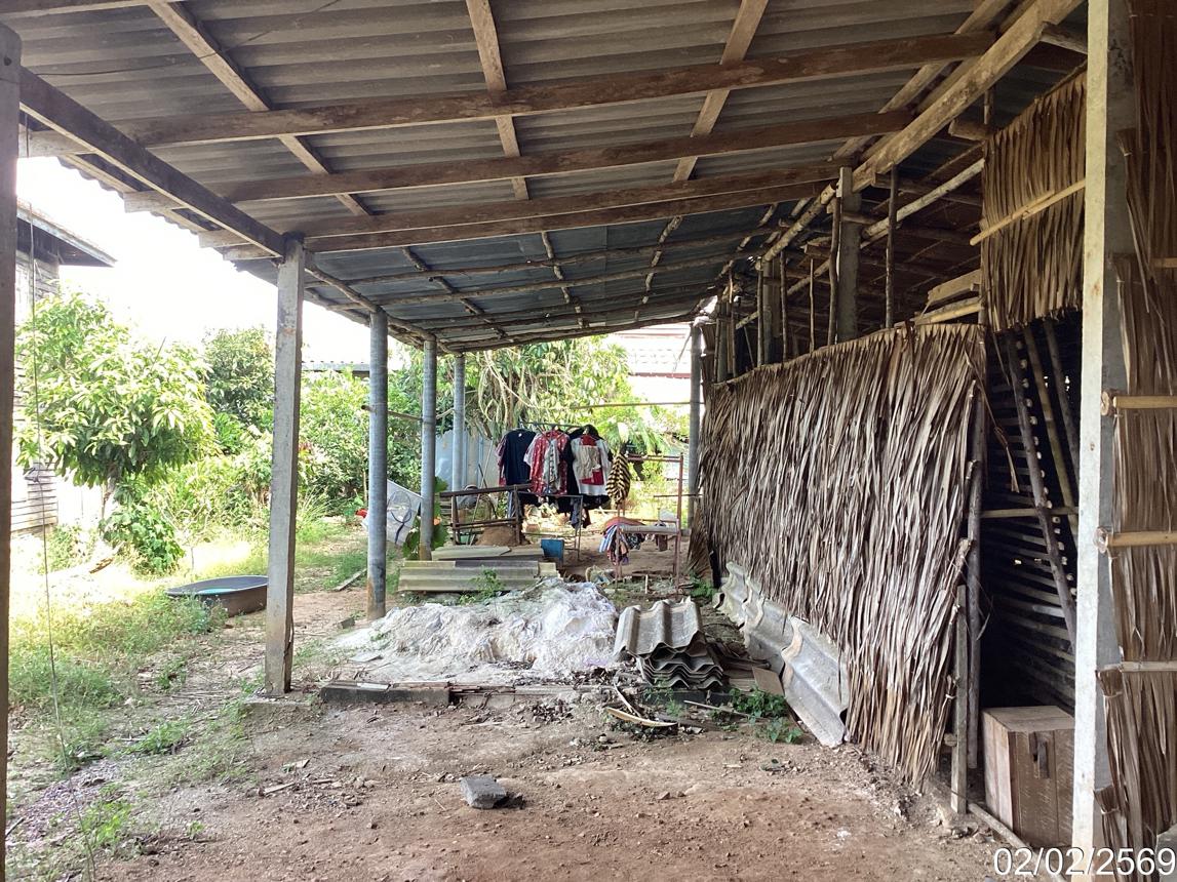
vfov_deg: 45.4
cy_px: 441
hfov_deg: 58.4
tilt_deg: +1.7
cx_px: 588
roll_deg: -1.5
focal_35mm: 31
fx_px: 1054
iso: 80
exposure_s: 1/120
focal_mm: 3.3
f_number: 2.4
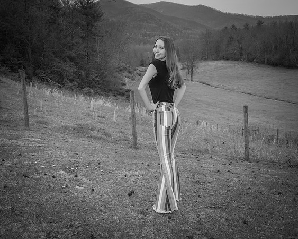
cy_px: 120
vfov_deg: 36.9
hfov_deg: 45.1
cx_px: 175
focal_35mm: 41
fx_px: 357
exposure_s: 1/180
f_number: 6.7
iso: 140
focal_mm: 24
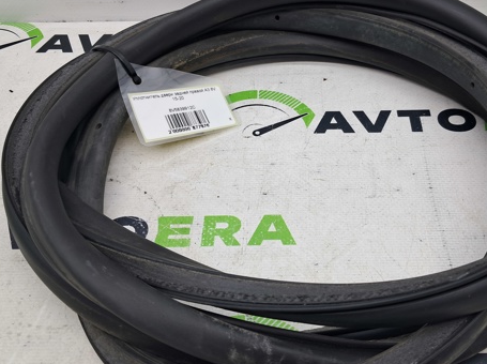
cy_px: 180
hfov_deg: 48.6
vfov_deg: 37.6
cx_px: 305
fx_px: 534
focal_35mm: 38
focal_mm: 4
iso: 50
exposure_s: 1/50
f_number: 1.8
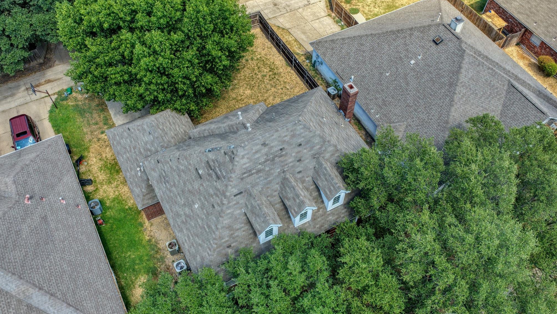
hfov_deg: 64.3
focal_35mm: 30
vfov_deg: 38.9
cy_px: 166
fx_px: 443
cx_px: 275
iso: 100
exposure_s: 1/320
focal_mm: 14.4
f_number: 2.8
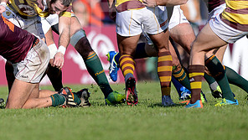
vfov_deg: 1.4
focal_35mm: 861
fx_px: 5666
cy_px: 6
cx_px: 54
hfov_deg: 2.5
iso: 400
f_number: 4
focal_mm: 420
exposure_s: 1/2500
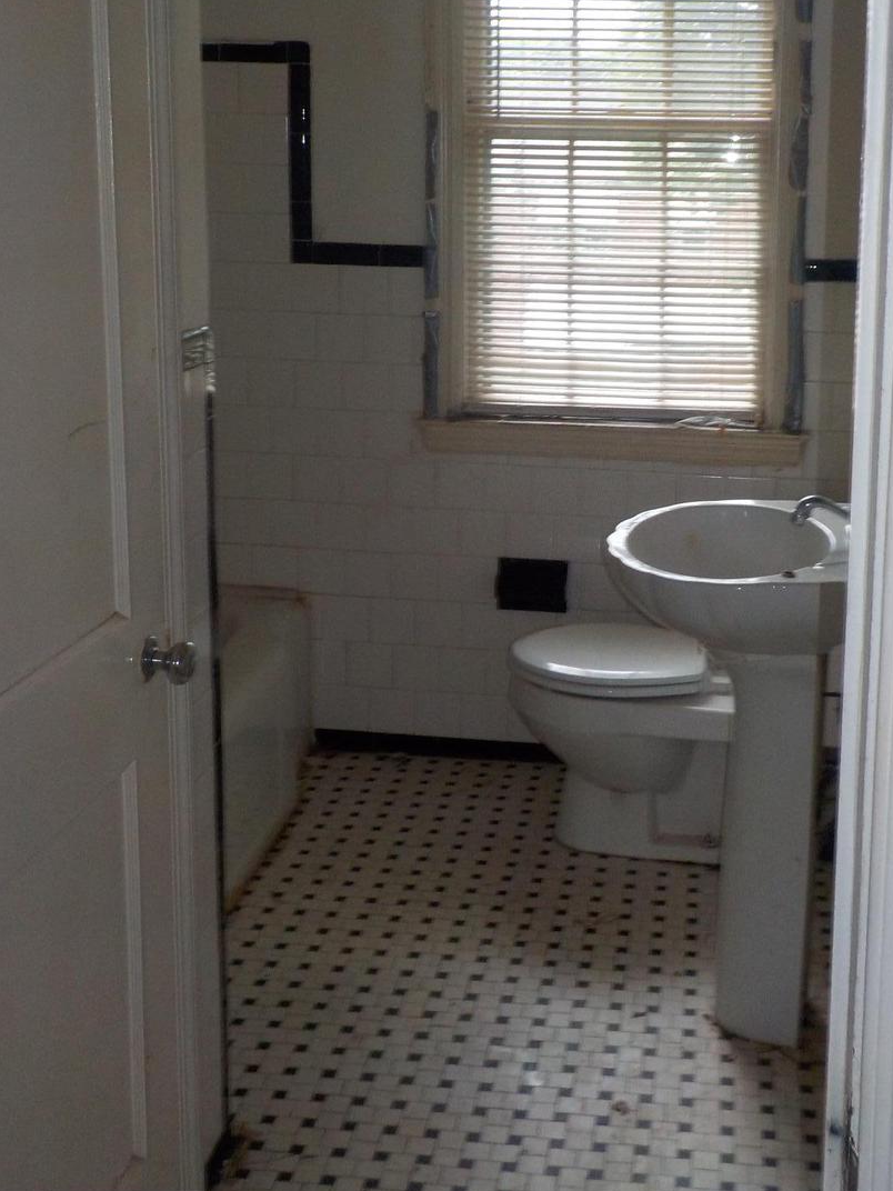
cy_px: 433
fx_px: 1479
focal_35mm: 43
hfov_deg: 33.4
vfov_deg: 43.4
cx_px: 568
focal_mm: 4.1
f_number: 3.3
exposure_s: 1/30
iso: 200
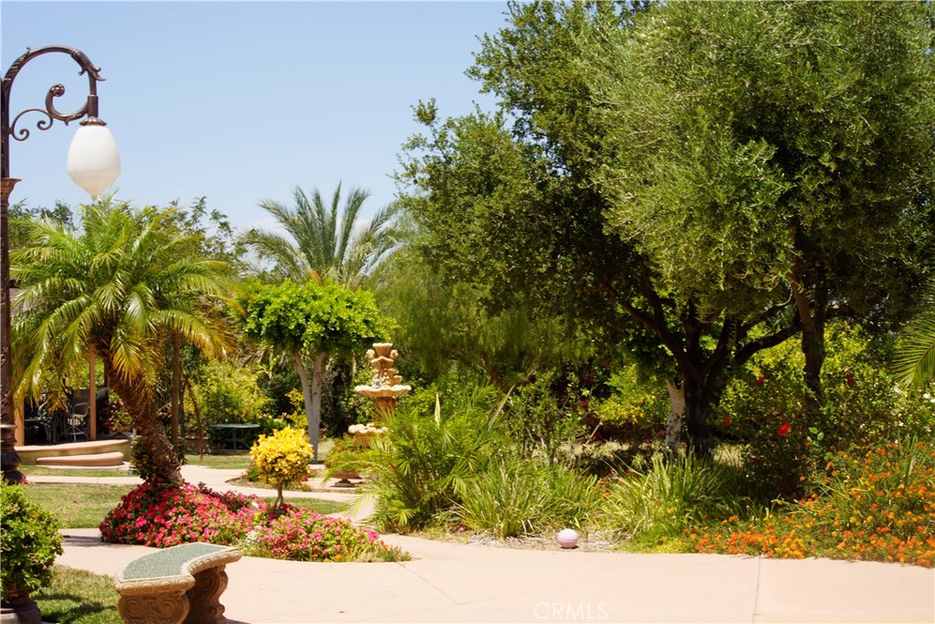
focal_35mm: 52
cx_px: 468
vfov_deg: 25.8
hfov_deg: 37.8
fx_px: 1364
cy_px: 312
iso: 100
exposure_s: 1/100
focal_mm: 35
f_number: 13
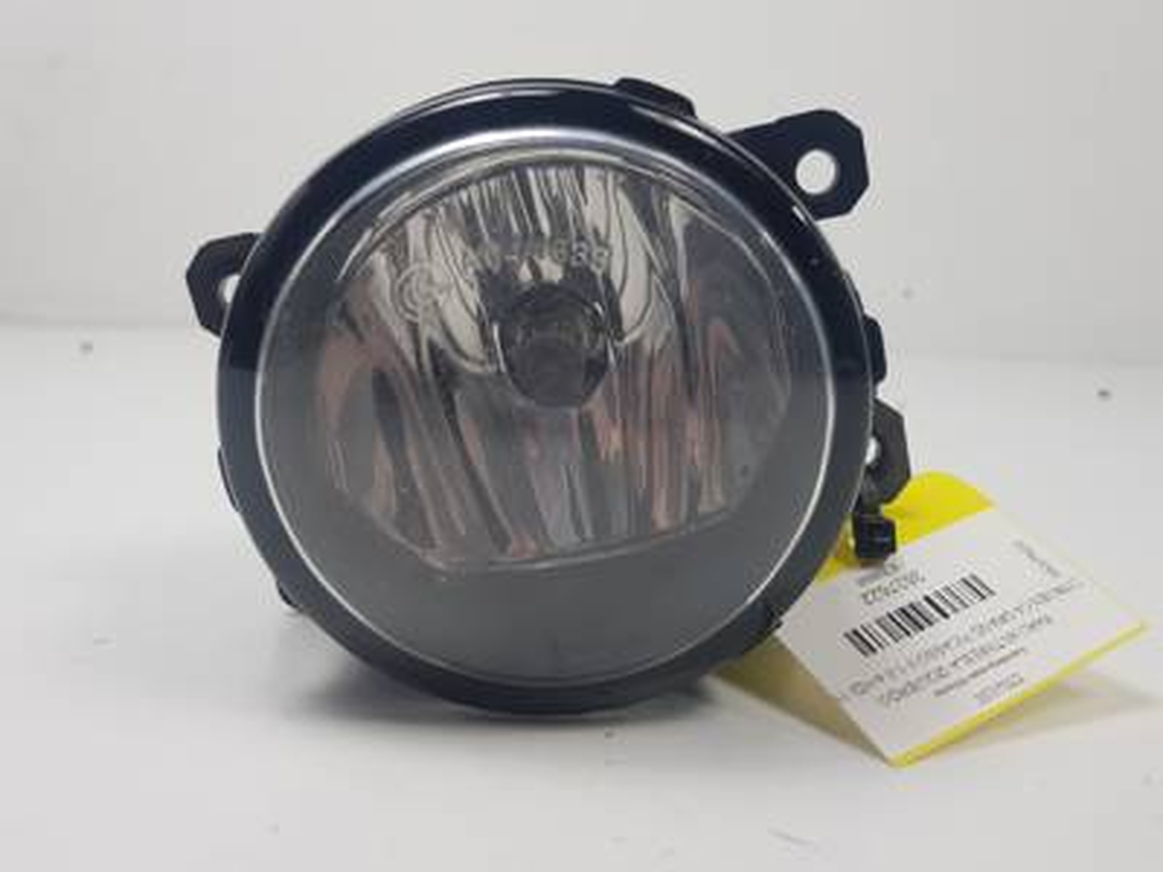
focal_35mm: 26
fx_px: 874
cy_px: 436
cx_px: 582
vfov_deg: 53.1
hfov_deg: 67.3
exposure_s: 1/308
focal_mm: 4.2
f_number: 1.7
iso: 40
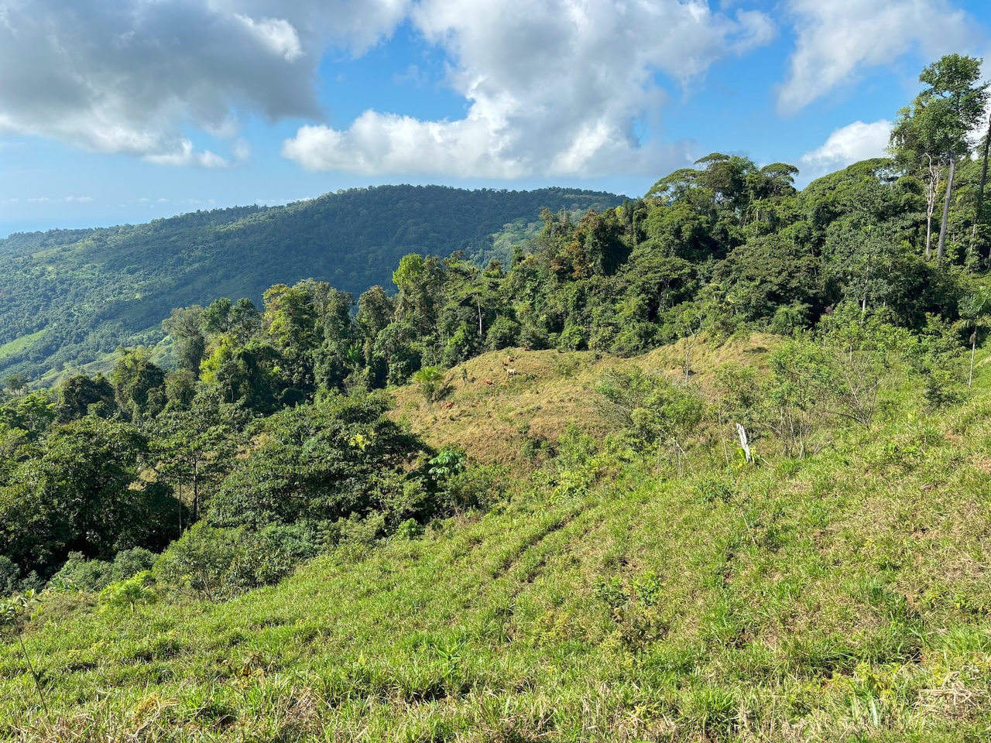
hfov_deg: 67.3
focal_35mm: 26
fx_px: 744
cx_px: 496
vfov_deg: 53.1
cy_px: 372
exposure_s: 1/2342
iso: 50
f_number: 1.6
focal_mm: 5.96
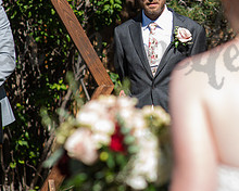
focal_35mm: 210
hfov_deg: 9.2
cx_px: 172
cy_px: 47
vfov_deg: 7.4
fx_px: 1485
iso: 200
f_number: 3.2
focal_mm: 85
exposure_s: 1/1600
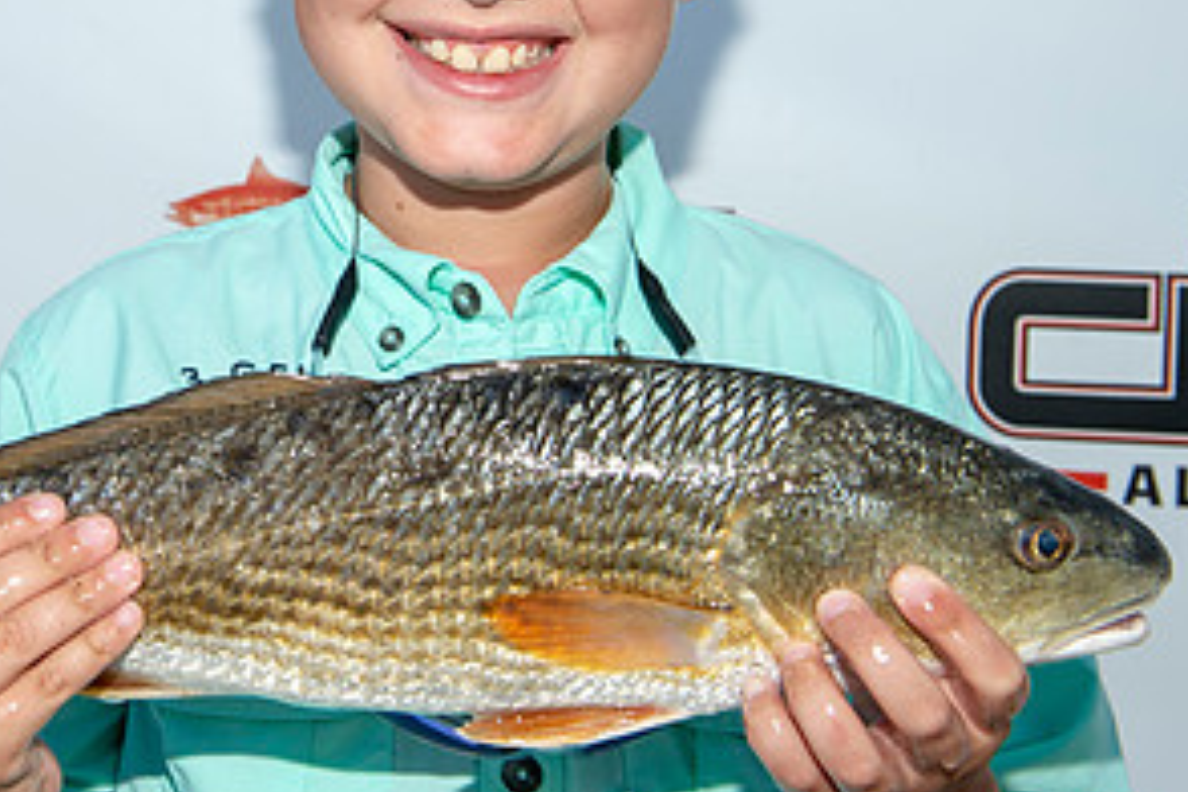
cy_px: 48
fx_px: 2607
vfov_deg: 17.0
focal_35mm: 79
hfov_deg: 25.2
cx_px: 210
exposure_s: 1/160
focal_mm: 40
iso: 50
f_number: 8
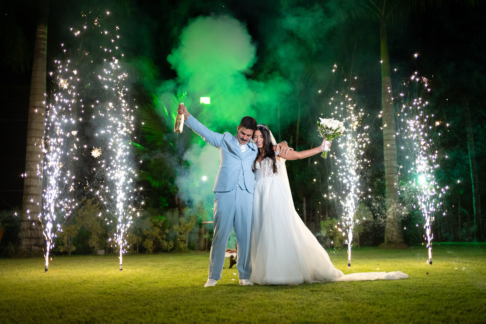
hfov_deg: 52.4
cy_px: 162
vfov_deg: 36.3
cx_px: 249
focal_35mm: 37
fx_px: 494
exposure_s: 1/640
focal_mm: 35
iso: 4000
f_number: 1.4
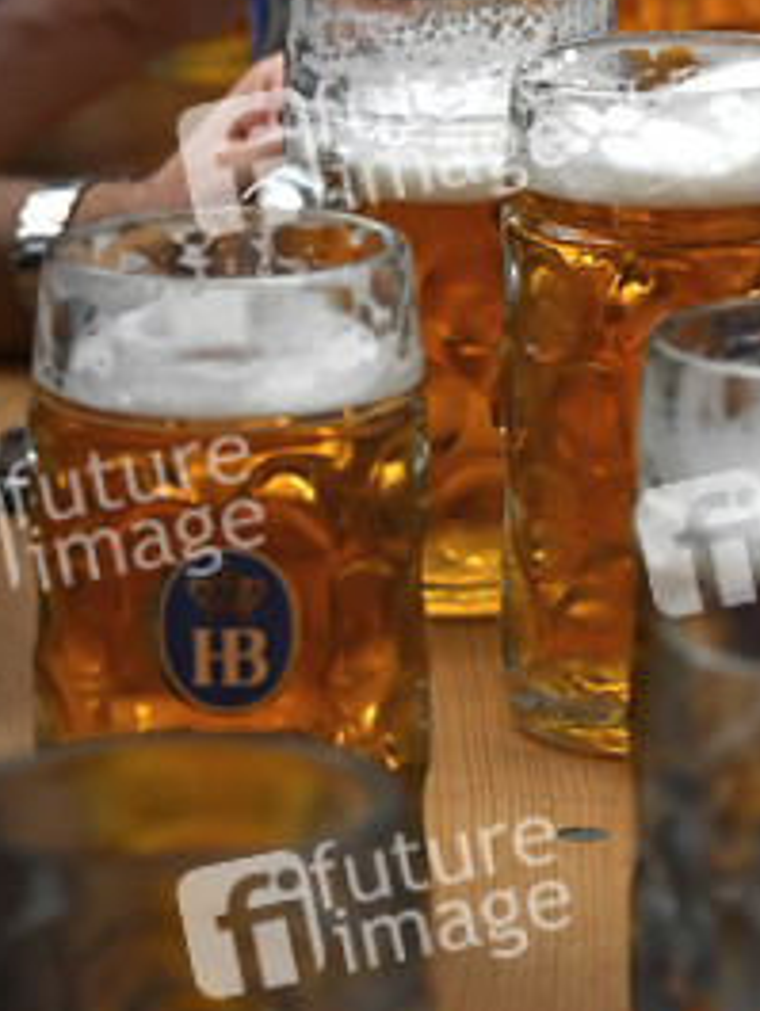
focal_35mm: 293
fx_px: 8570
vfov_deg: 6.8
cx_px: 487
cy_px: 336
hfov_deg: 5.1
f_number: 5.6
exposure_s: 1/500
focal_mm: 135
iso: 4000
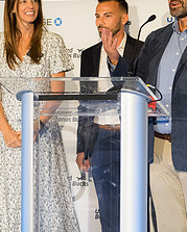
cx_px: 144
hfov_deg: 8.1
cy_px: 111
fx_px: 1312
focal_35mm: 190
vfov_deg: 10.1
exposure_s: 1/200
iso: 1400
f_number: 2.8
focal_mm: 52
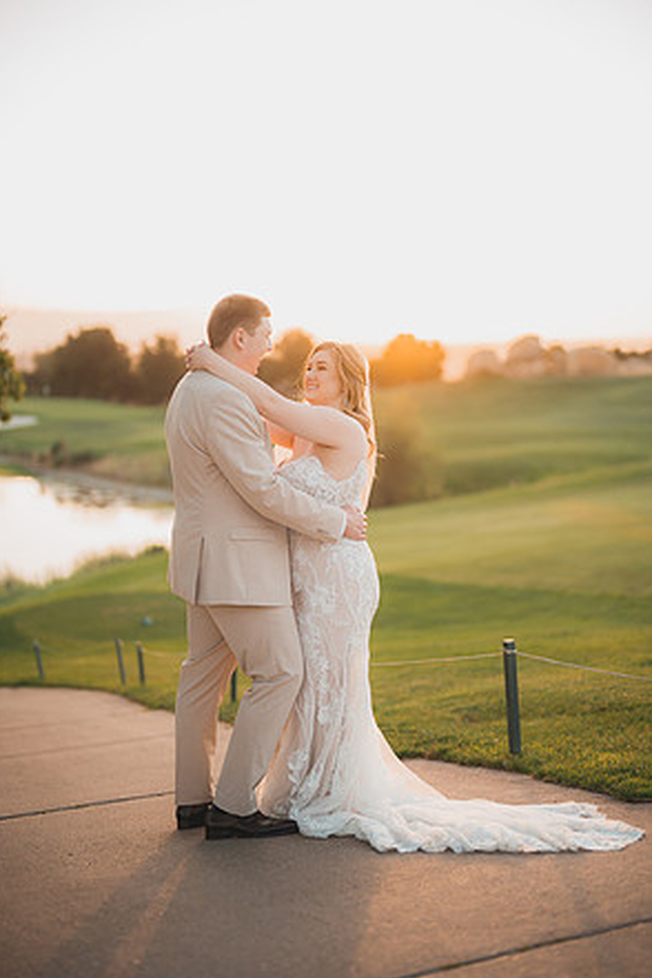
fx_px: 1385
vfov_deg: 38.9
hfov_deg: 26.5
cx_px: 322
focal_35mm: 51
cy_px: 481
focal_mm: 50
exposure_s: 1/320
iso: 125
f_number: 1.2
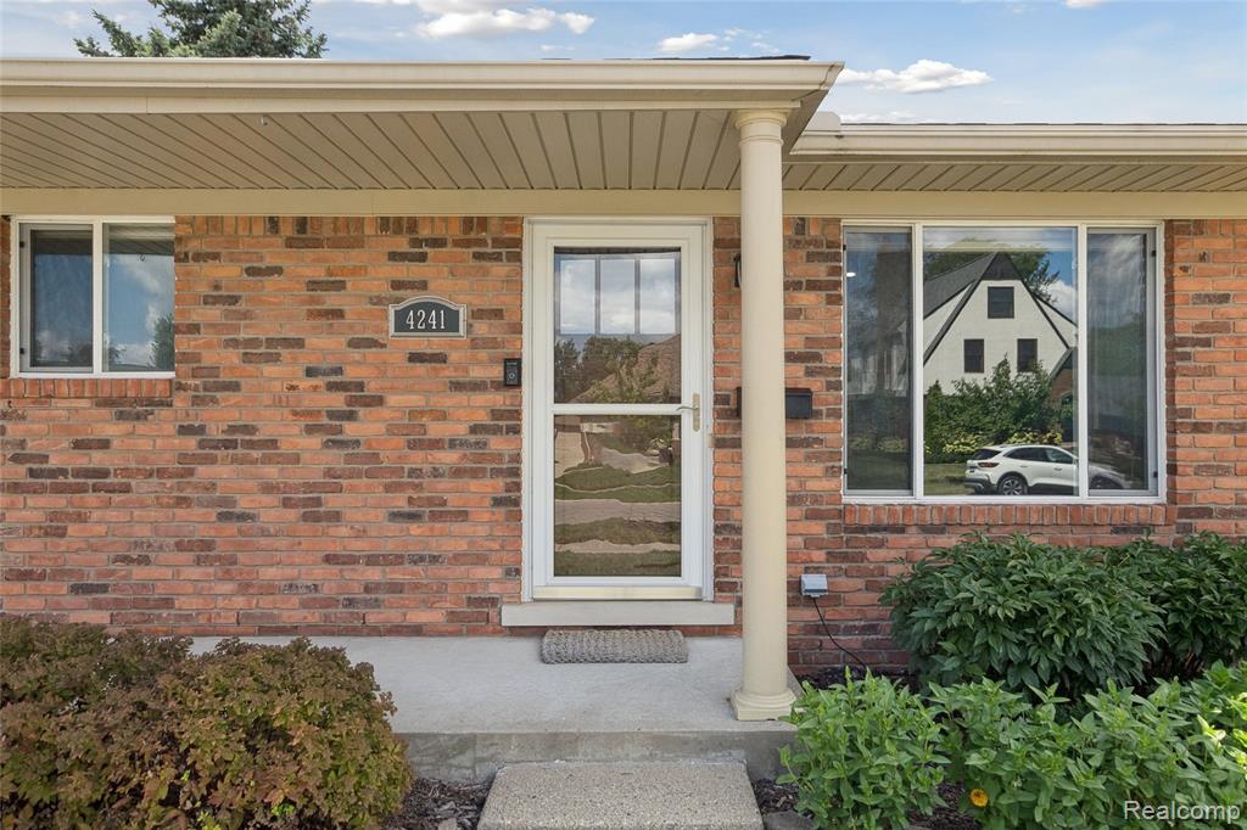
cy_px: 415
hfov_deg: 78.6
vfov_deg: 57.2
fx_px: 762
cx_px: 624
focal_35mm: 22
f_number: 8
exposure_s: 1/1250
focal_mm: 15
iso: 1000
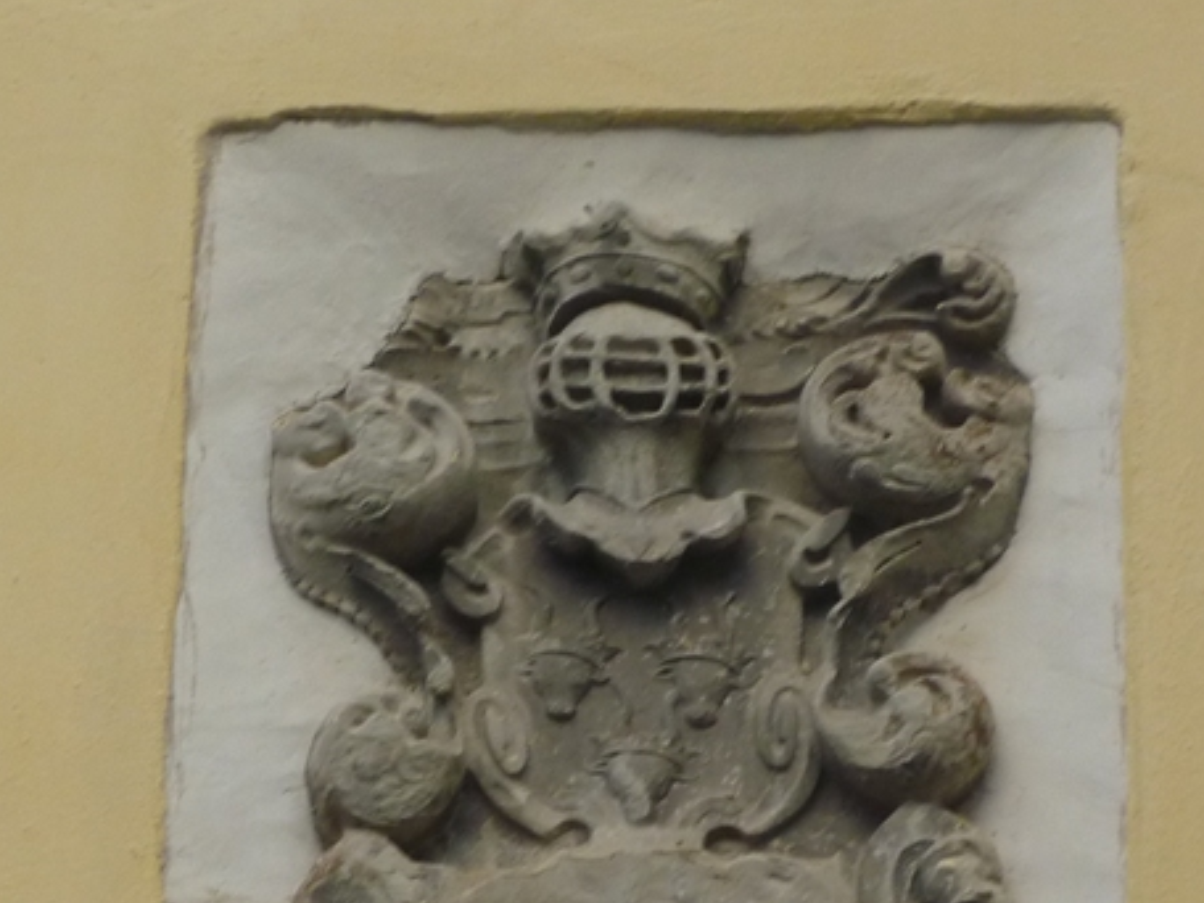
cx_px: 620
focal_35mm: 177
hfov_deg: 11.2
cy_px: 679
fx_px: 6156
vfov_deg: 8.4
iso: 200
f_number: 4.4
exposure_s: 1/80
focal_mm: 13.6
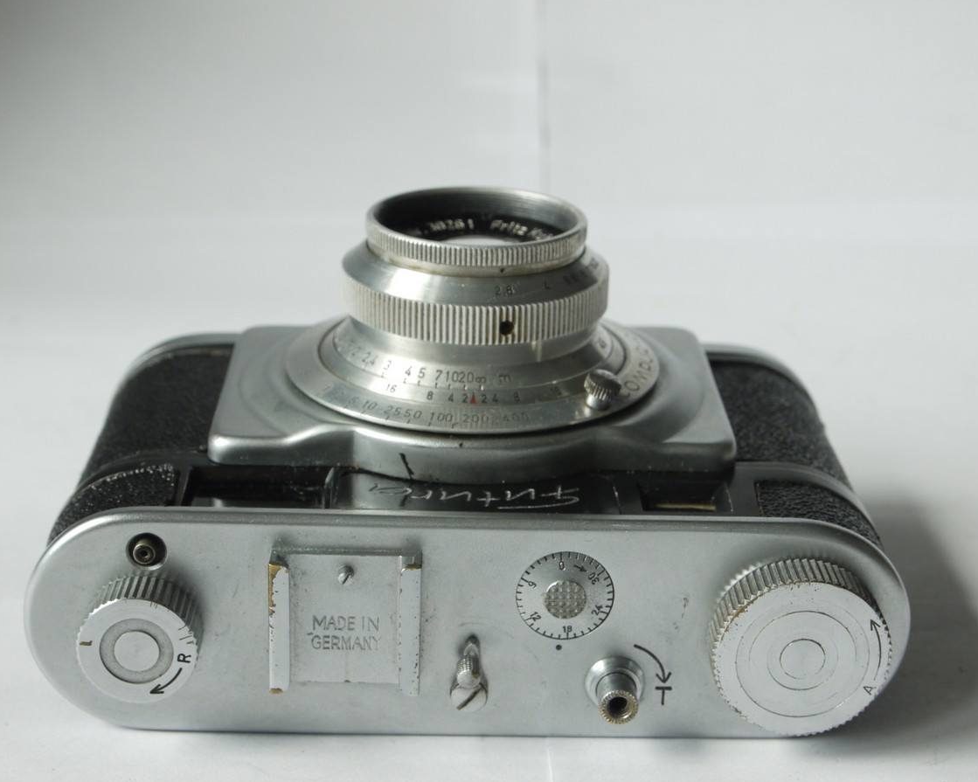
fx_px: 1939
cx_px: 493
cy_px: 391
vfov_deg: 22.8
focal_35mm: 67
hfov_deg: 28.3
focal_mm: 32
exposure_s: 1/15
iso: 400
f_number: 9
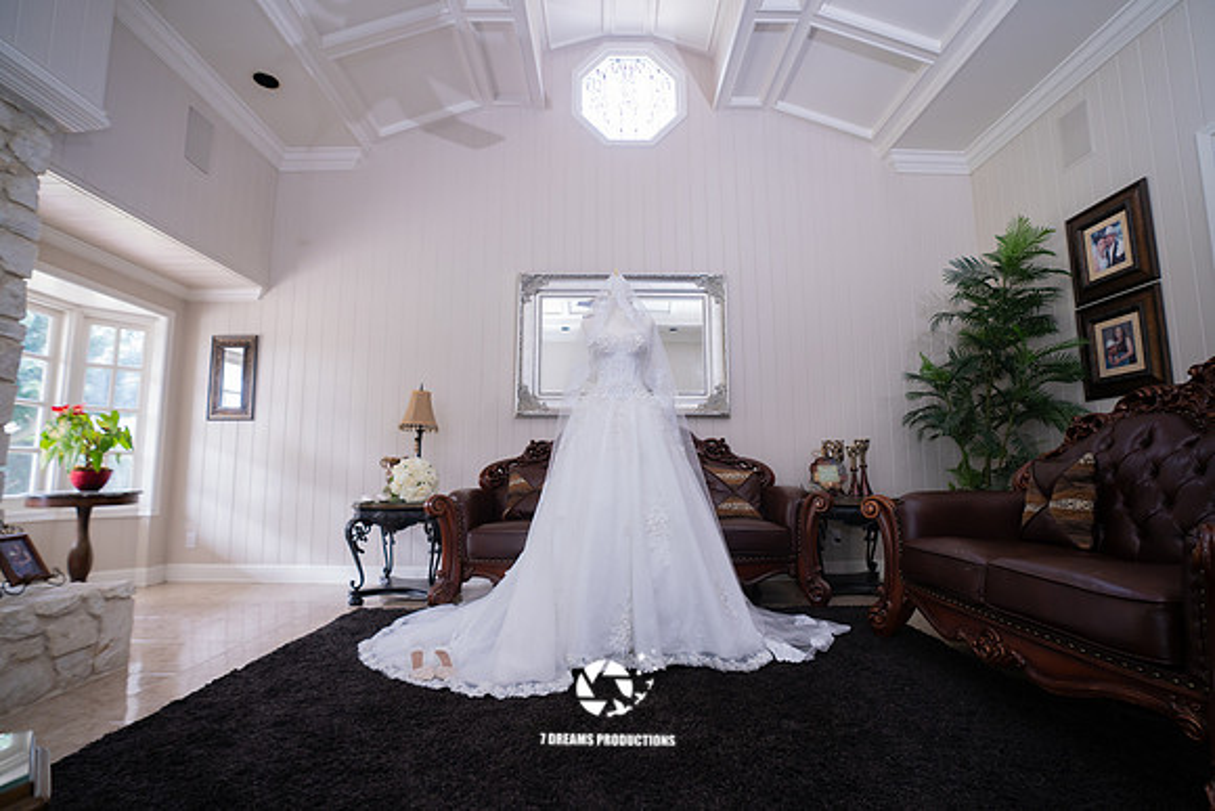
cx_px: 608
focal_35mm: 16
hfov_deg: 96.7
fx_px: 540
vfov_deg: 73.8
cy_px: 406
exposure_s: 1/125
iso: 1000
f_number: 2.8
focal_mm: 16
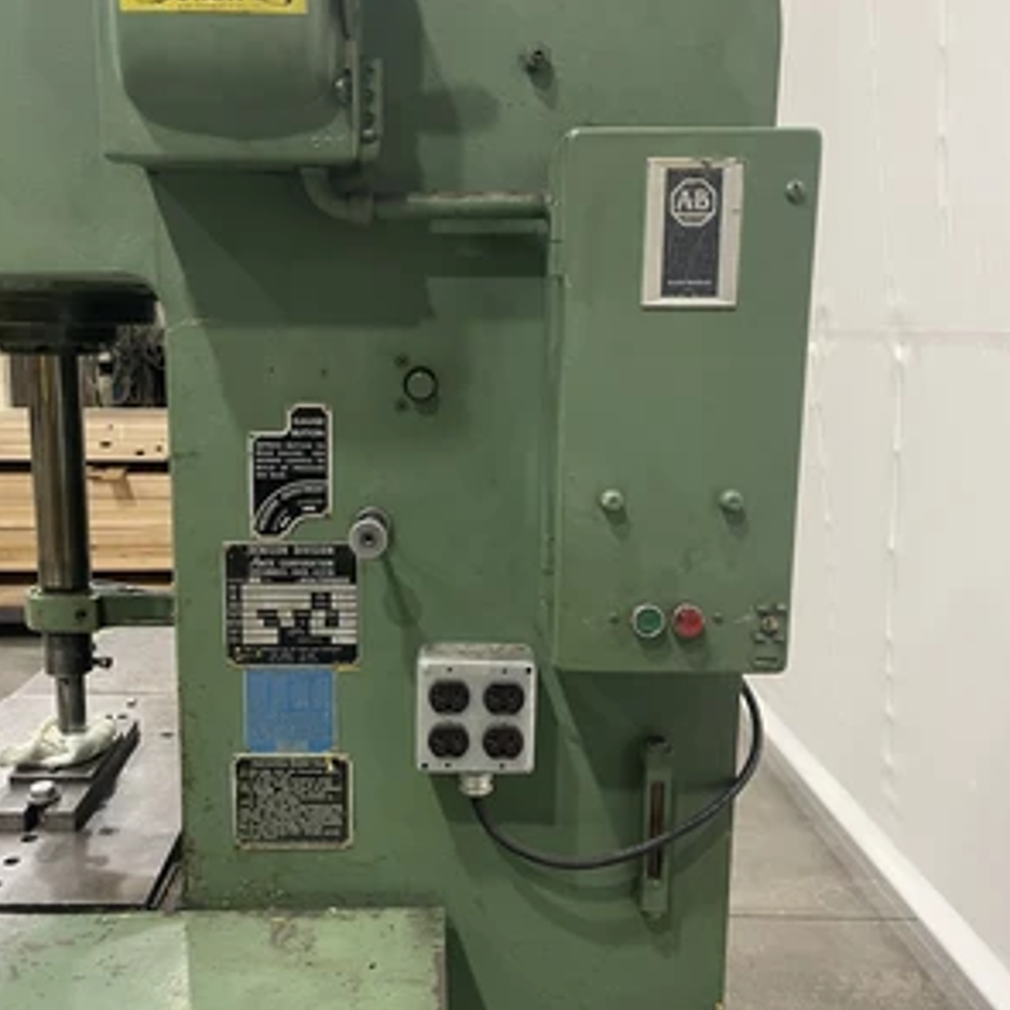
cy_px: 500
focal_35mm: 30
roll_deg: +0.1
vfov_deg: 54.0
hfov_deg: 53.8
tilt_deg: -10.4
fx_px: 990
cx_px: 428
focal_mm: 5.1
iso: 400
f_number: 1.6
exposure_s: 1/60
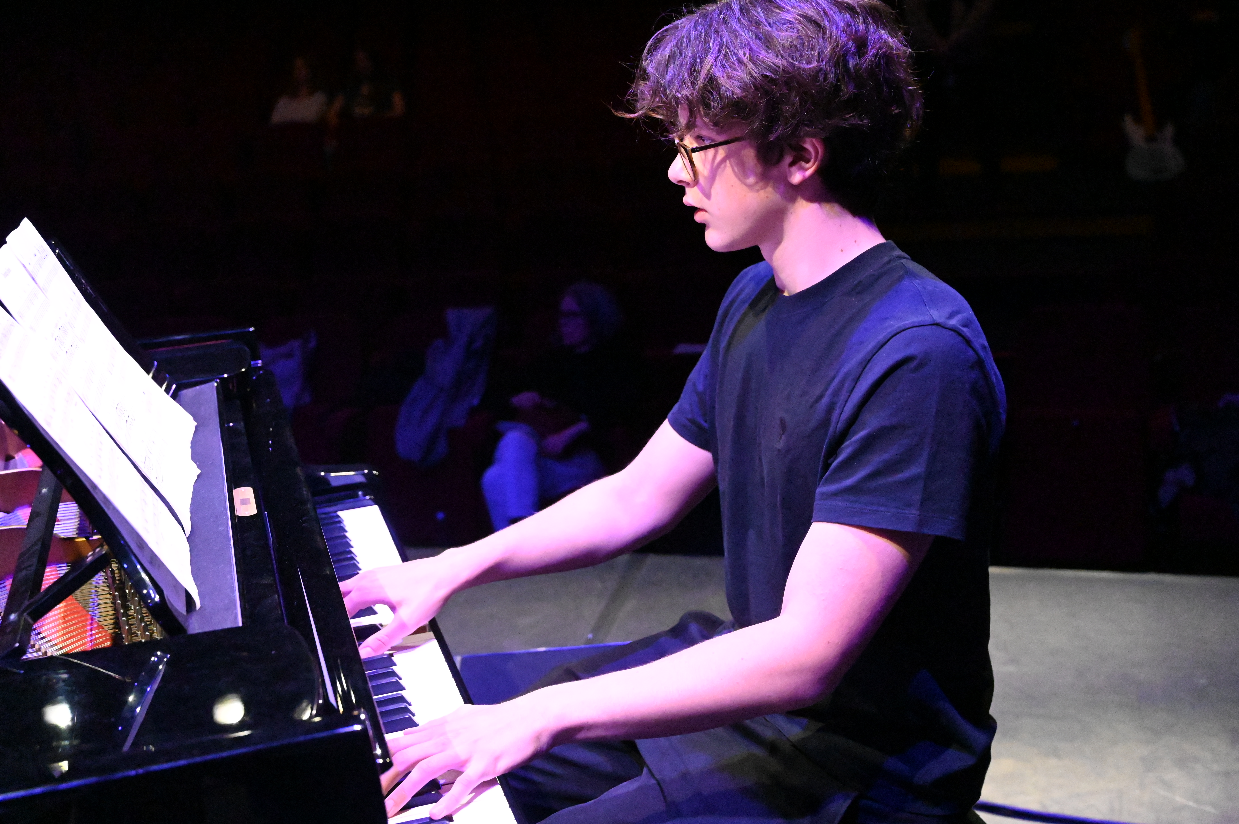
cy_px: 412
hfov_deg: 41.9
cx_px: 620
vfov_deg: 28.6
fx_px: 1616
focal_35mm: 47
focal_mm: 47
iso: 32000
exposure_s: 1/800
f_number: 5.6
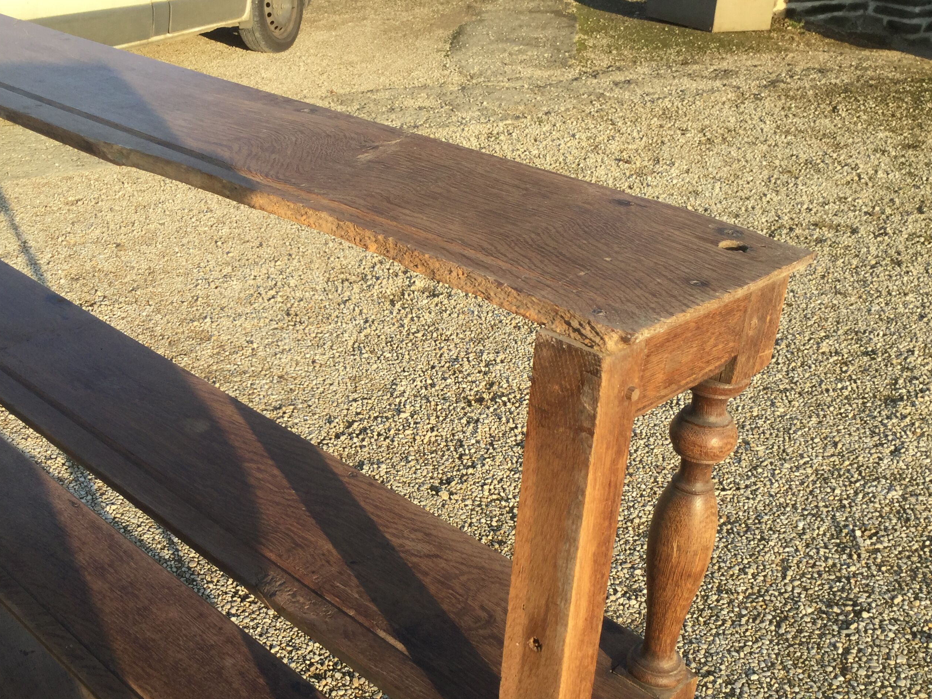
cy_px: 421
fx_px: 1077
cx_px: 378
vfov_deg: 35.8
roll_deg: -0.6
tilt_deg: -31.9
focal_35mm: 40
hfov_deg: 46.6
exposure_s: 1/394
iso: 25
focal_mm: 3.3
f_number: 2.4
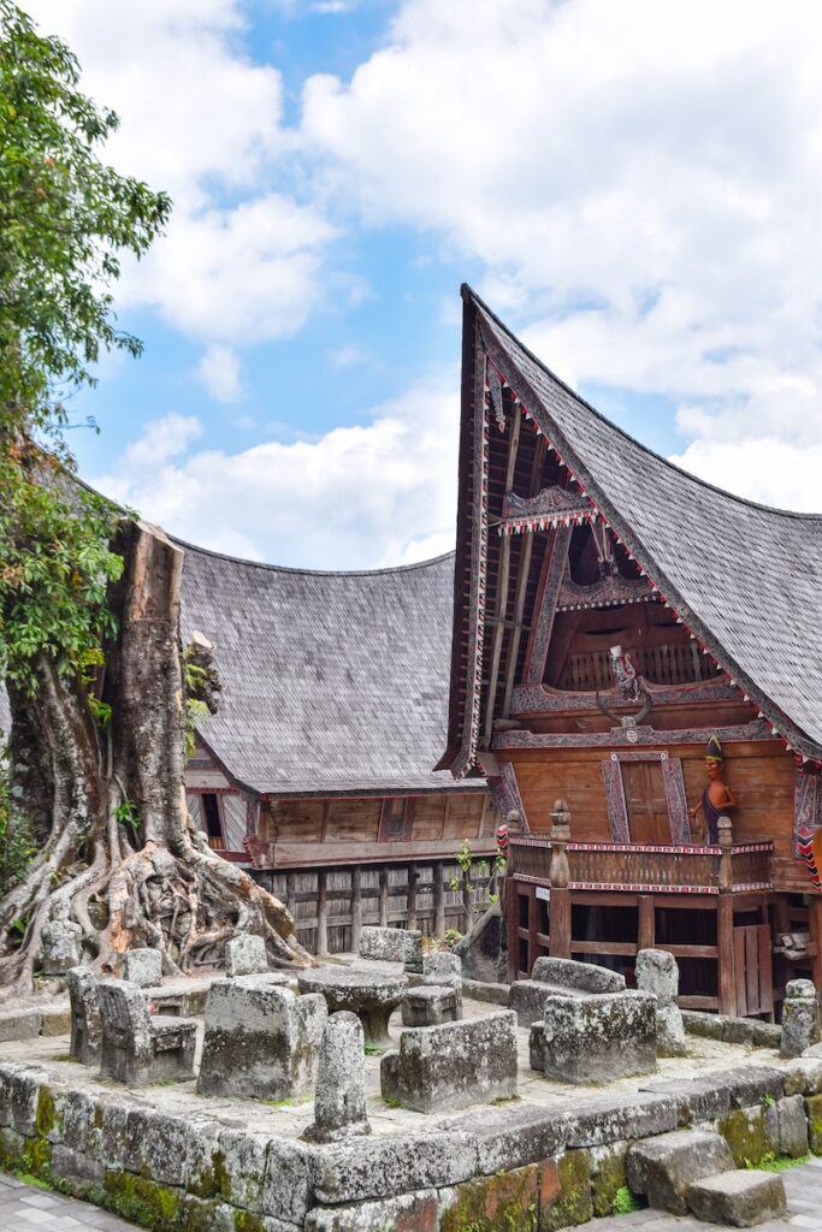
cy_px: 616
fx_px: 1387
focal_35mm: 40
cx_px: 411
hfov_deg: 33.0
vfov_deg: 47.9
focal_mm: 27
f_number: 10
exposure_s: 1/400
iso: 200
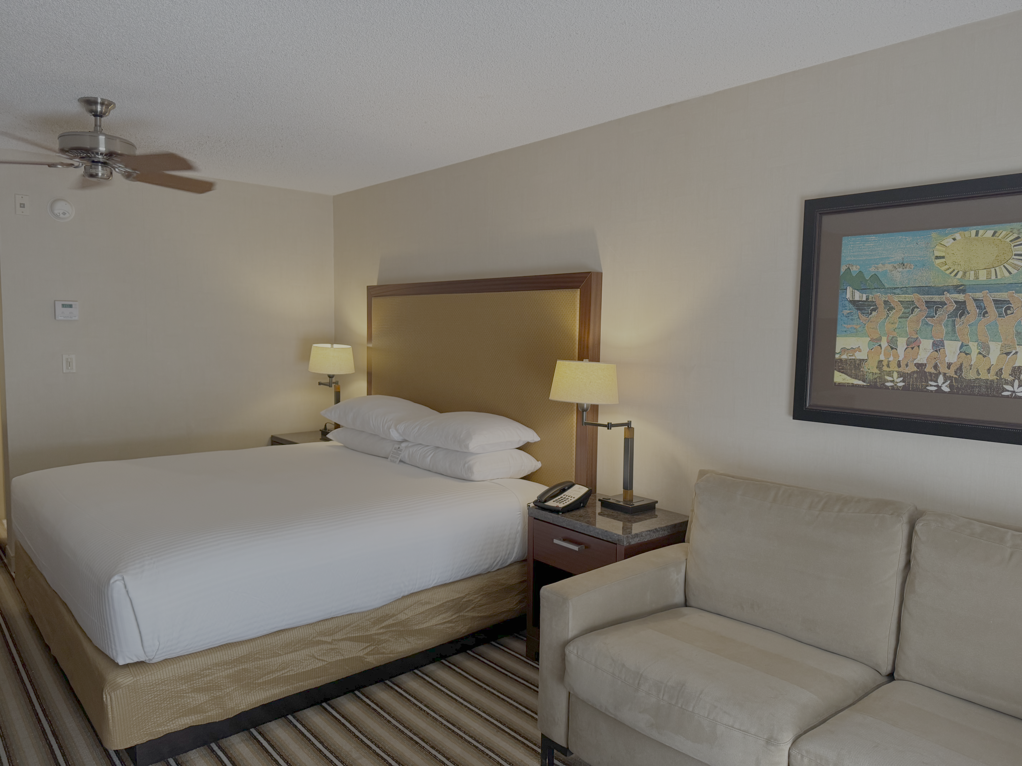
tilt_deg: -5.3
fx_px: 709
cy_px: 383
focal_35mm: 24
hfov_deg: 71.6
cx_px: 511
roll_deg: -1.2
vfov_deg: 56.8
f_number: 1.78
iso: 200
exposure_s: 1/120
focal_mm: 6.76
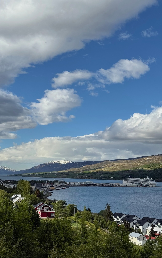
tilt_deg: +7.2
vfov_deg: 39.6
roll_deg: -0.5
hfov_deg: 25.3
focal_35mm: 51
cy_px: 129
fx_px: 360
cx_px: 68
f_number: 1.78
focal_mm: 6.76
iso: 64
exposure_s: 1/4878
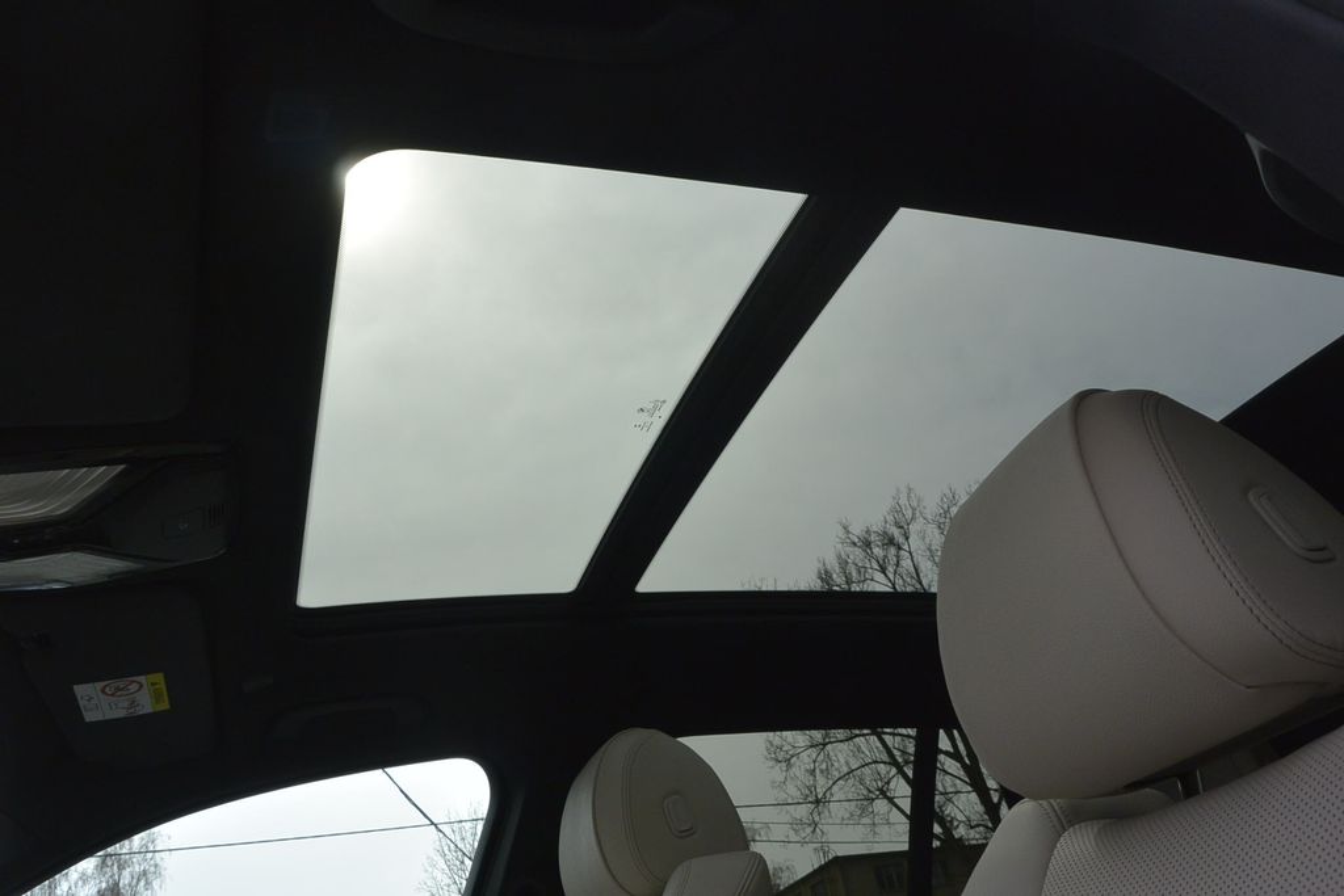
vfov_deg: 47.9
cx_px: 672
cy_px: 448
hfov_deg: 67.4
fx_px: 1008
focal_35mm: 27
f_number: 6.3
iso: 160
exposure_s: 1/640
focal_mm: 10
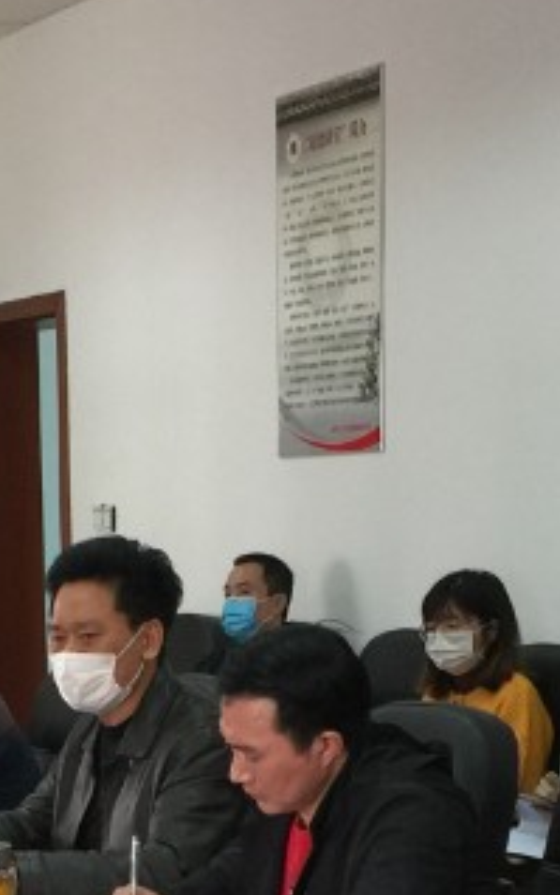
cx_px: 132
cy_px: 994
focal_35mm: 99
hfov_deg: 13.2
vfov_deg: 20.0
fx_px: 2415
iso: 64
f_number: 2.2
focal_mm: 4.15
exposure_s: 1/33
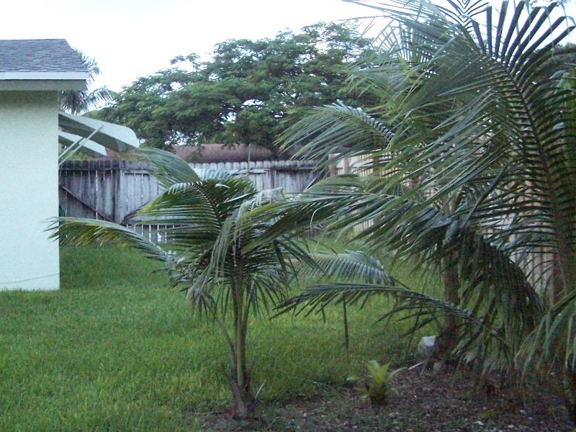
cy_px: 195
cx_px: 152
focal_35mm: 57
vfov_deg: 25.6
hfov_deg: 33.2
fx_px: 948
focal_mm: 6.3
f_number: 2.8
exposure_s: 1/125
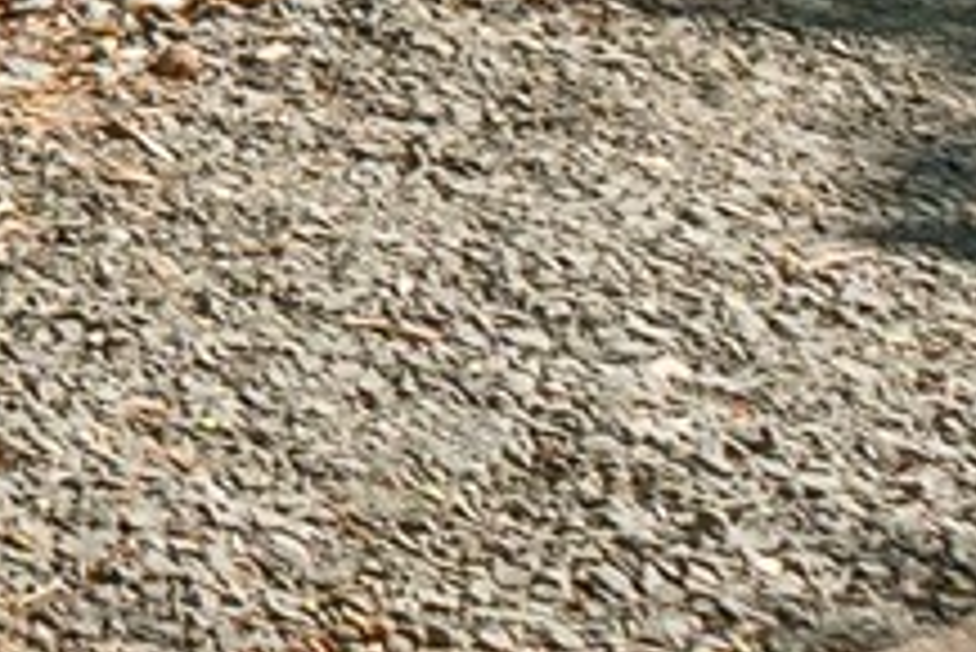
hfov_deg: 9.2
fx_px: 4449
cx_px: -2220
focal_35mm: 164
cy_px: -1529
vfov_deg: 7.2
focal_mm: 21
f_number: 7.1
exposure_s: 1/50
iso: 80
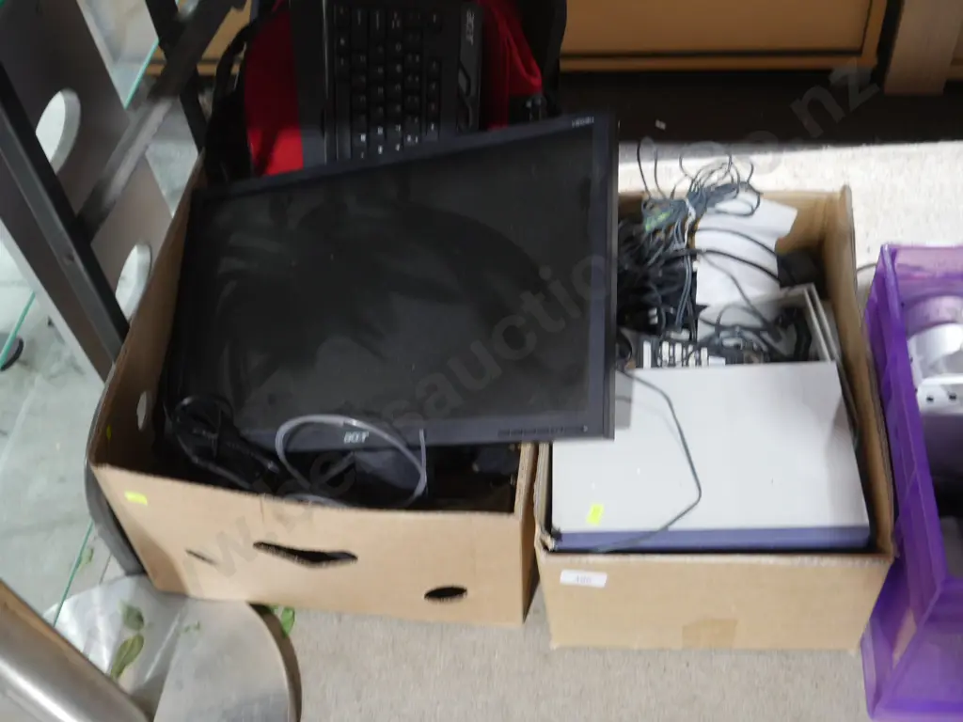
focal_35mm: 40
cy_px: 361
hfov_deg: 46.8
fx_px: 1113
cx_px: 482
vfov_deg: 36.0
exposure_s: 1/60
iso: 1600
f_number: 4.4
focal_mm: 20
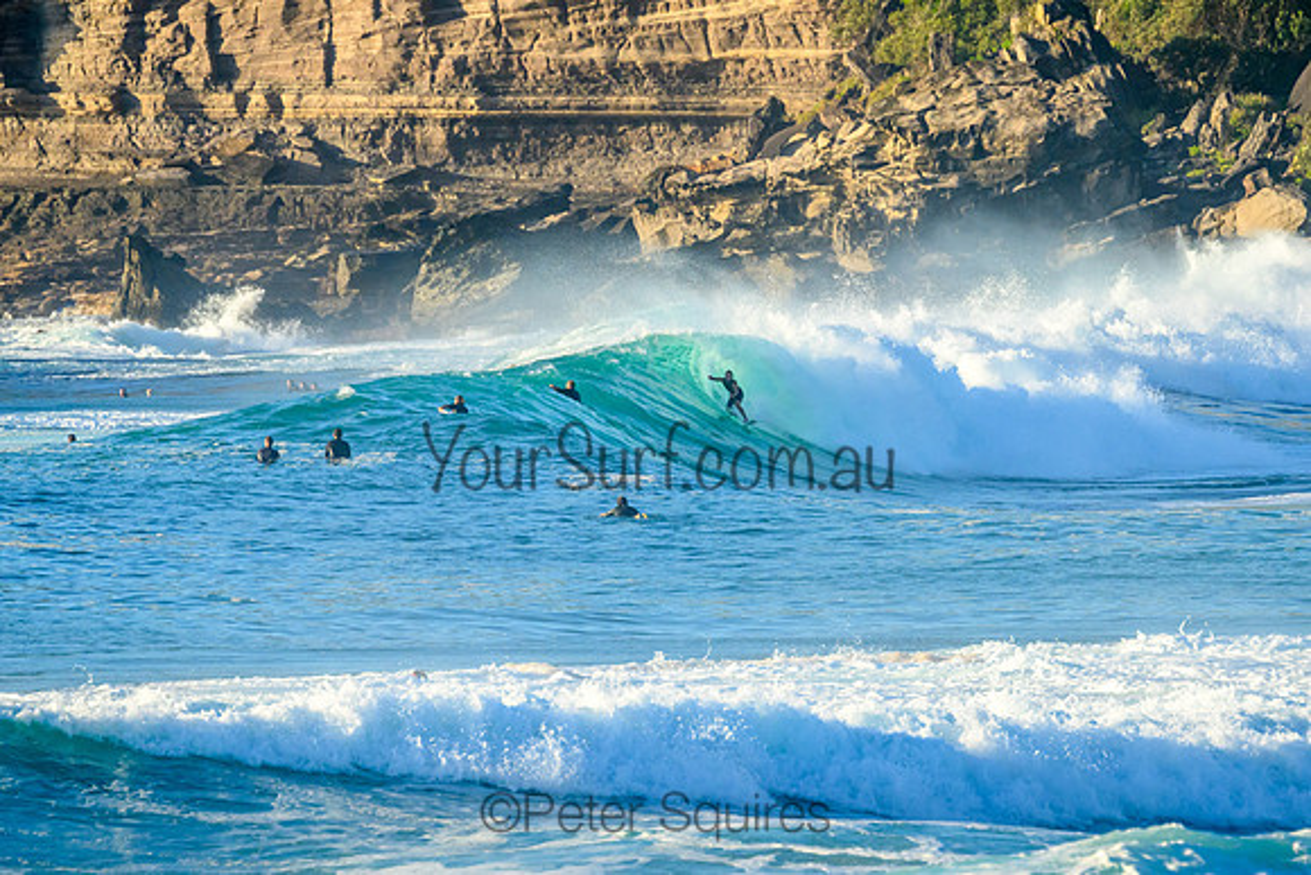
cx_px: 724
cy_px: 427
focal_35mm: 549
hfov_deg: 3.8
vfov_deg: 2.5
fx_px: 20009
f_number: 9
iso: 1100
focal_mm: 400
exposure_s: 1/2000
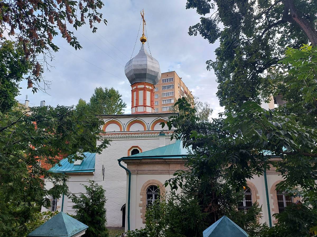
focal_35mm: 24
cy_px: 118
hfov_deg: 71.6
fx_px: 220
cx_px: 158
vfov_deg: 56.8
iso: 25
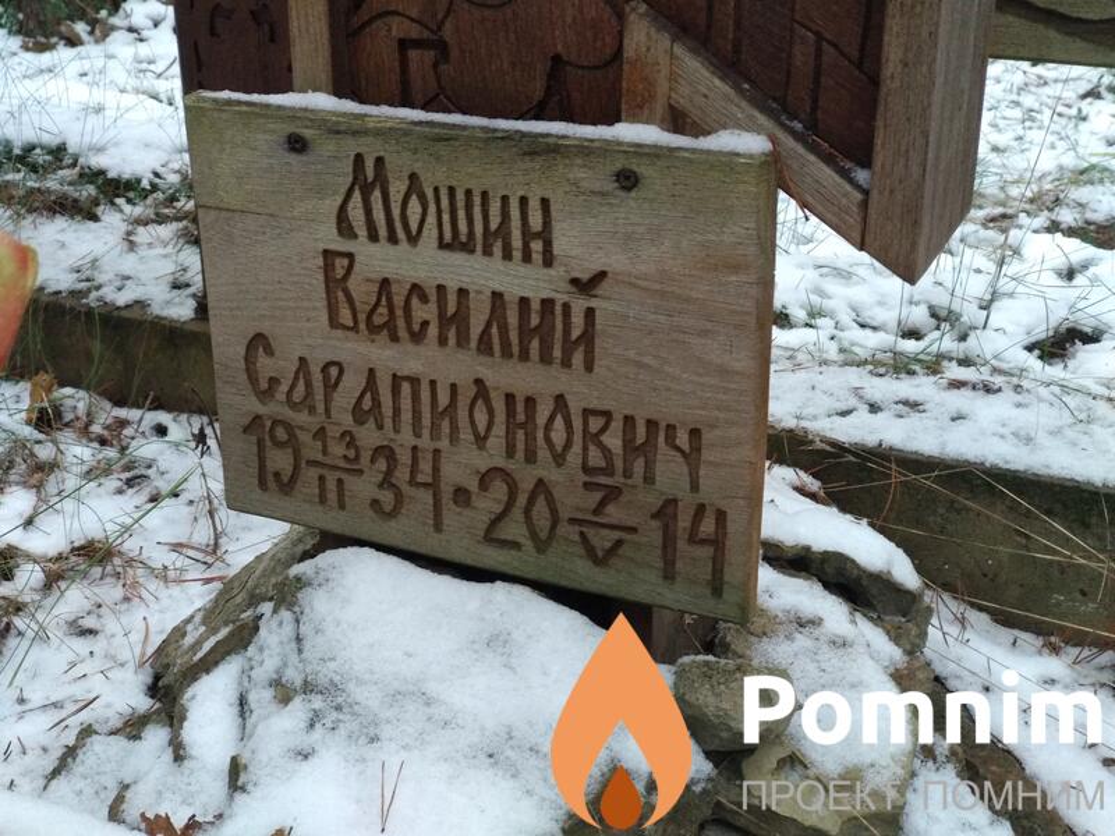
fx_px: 1675
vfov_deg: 28.0
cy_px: 418
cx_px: 558
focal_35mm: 52
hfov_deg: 36.8
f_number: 2.6
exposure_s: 1/40
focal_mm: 5.99
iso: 800
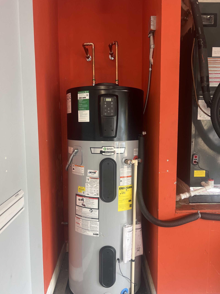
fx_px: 220
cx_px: 110
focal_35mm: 26
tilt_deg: -6.1
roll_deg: +0.1
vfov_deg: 67.3
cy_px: 147
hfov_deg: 53.1
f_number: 1.5
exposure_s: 1/120
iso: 125
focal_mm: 5.7
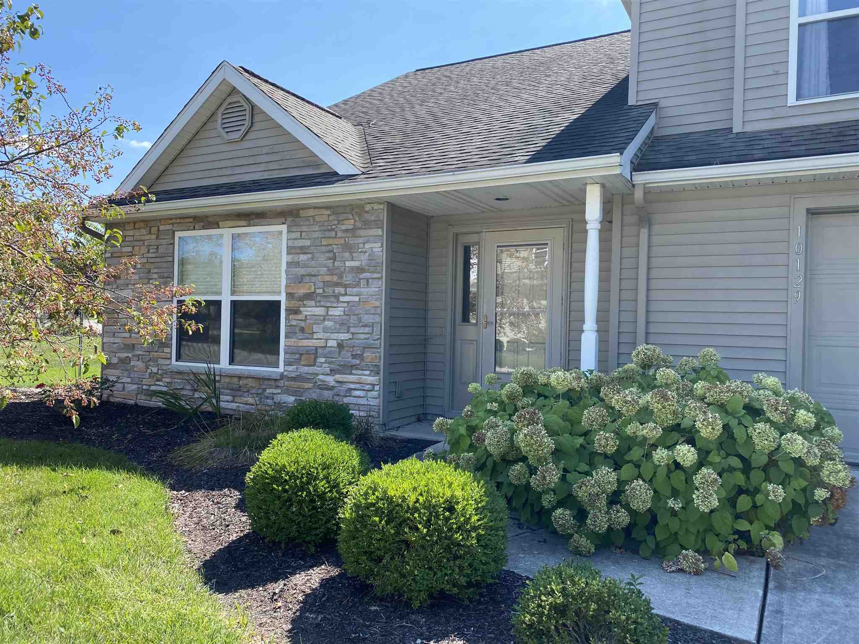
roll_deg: -0.7
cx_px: 430
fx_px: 645
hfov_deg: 67.3
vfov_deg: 53.1
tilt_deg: +0.9
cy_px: 322
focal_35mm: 26
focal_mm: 4.25
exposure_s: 1/793
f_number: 1.8
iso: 32
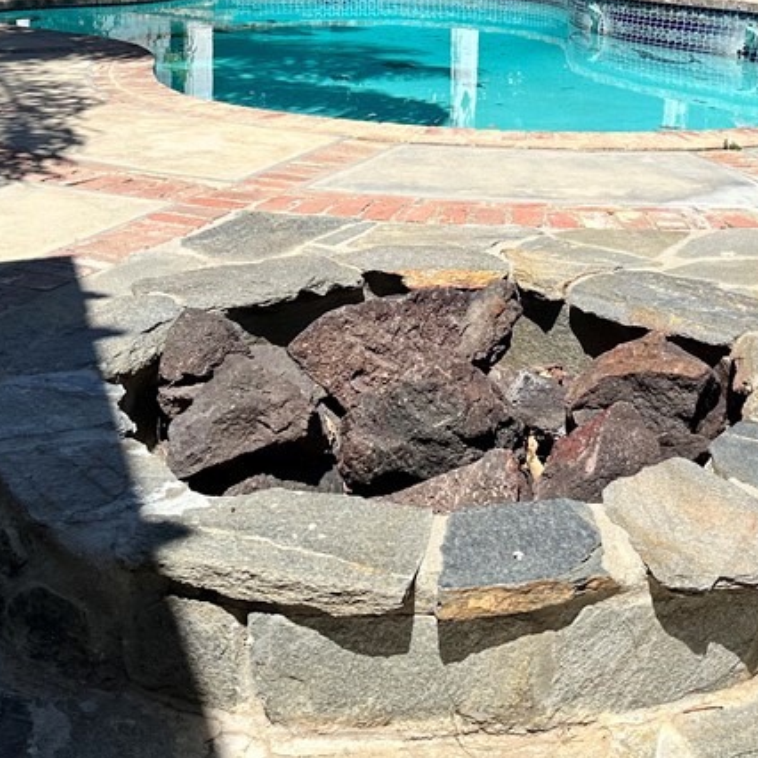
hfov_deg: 33.2
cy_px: 142
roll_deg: -1.1
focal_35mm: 51
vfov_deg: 32.4
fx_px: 1263
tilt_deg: -10.5
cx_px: 472
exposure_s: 1/6623
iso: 80
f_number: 1.78
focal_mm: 6.86
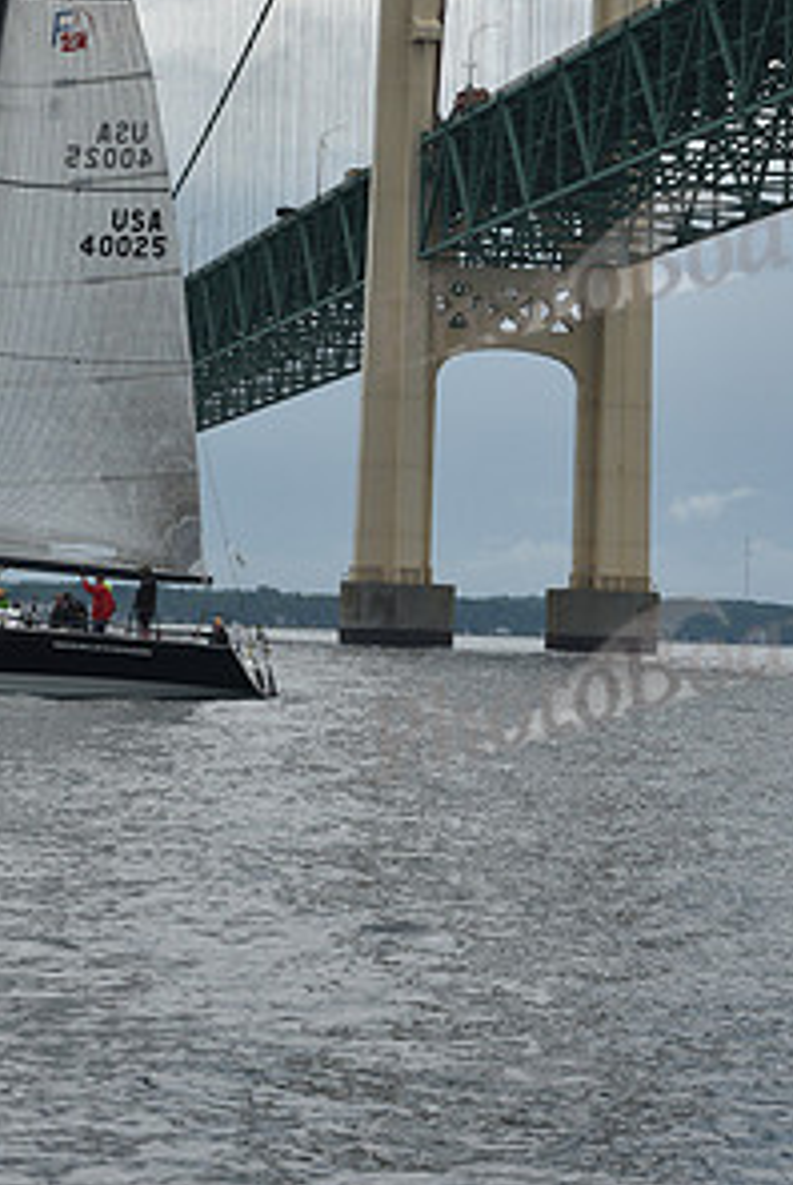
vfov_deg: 14.8
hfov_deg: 10.0
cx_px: 162
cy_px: 120
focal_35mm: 137
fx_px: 4516
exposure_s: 1/800
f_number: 11
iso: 250
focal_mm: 70
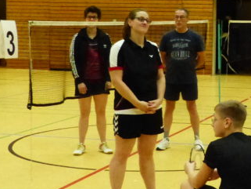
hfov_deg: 18.5
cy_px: 73
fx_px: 740
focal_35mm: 102
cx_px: 278
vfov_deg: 14.5
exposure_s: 1/200
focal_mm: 5.7
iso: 1600
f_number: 4
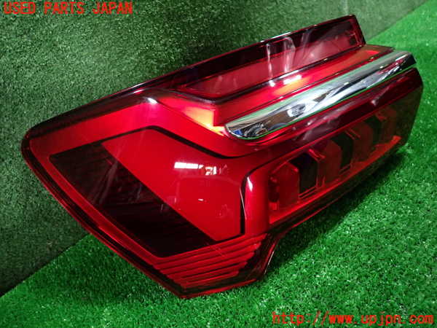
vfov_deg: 54.9
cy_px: 164
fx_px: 316
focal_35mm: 25
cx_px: 218
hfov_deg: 69.4
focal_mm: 4.5
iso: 200
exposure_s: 1/30
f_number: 2
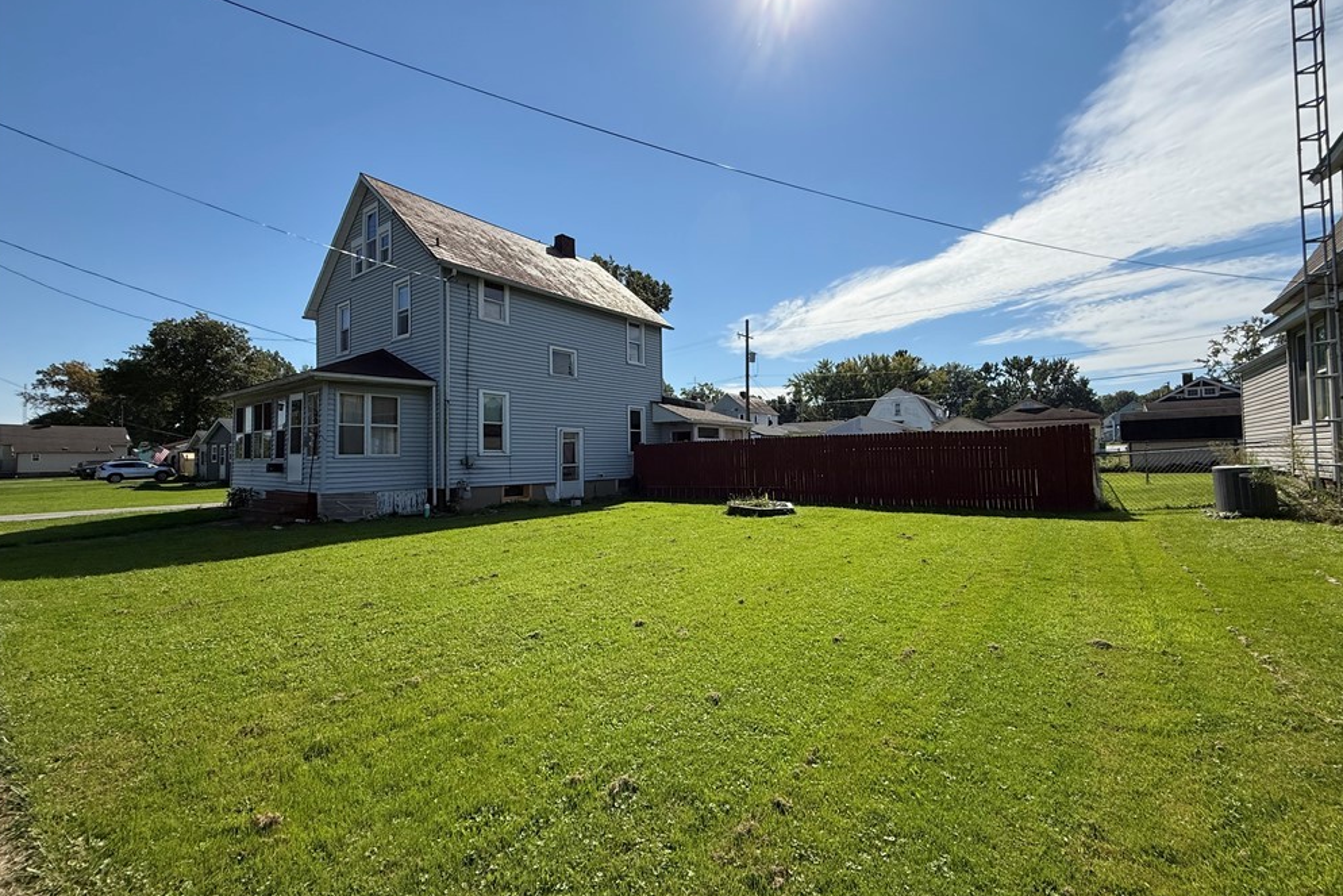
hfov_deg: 100.4
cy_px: 438
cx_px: 676
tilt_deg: +1.8
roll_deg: +1.1
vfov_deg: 77.3
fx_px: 560
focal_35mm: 15
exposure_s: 1/4425
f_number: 2.2
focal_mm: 2.22
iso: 64
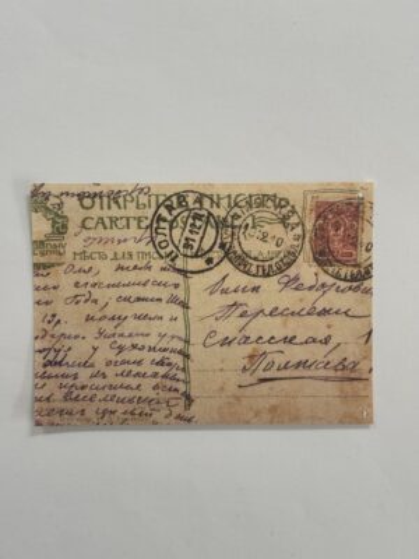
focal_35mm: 48
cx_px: 210
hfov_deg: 30.3
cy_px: 280
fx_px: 775
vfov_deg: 39.7
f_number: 1.78
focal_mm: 6.76
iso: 64
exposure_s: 1/50
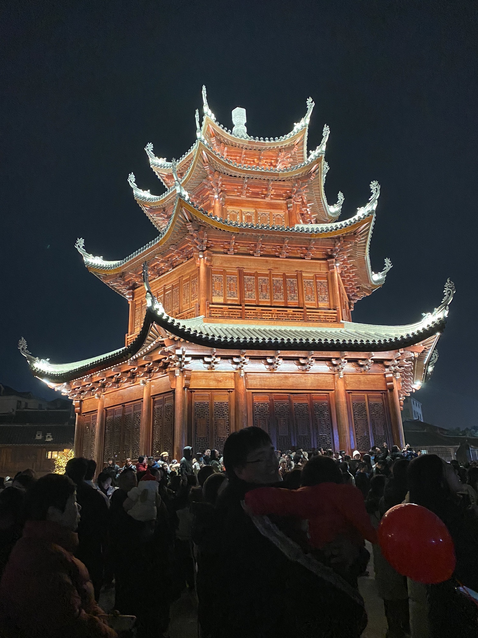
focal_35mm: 26
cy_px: 319
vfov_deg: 67.3
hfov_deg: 53.1
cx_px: 239
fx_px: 479
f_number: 1.8
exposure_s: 1/50
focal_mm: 4.25
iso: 320
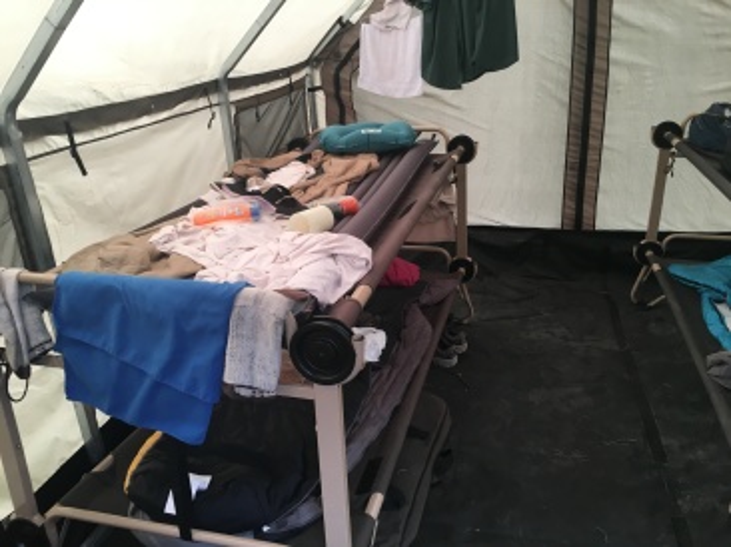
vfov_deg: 48.2
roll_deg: +4.7
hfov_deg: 61.7
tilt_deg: -20.3
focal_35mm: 29
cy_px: 274
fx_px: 612
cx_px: 366
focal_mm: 4.15
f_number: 2.2
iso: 25
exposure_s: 1/30
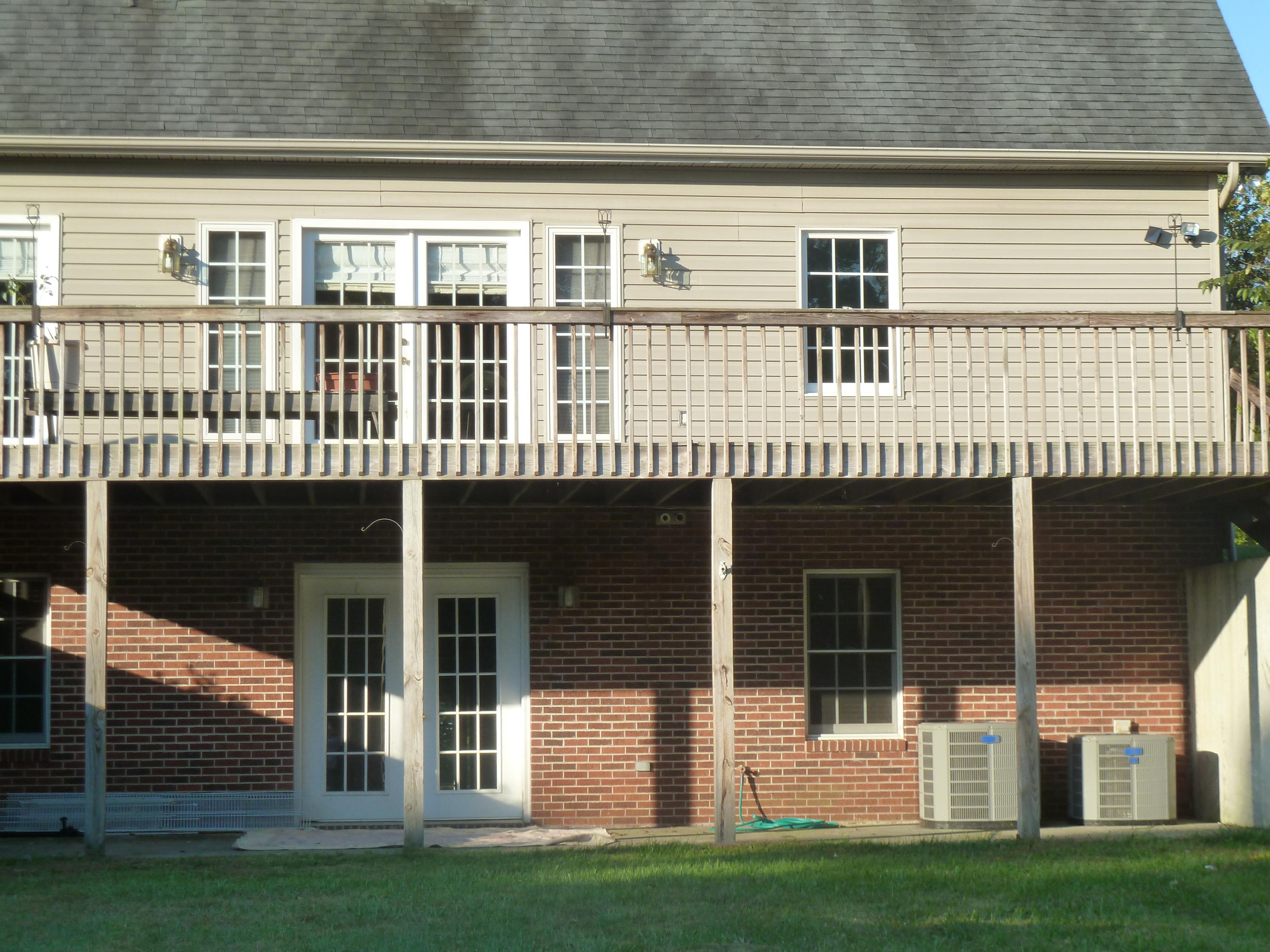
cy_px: 476
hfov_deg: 23.6
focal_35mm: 83
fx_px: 3045
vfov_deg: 17.8
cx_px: 635
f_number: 4.2
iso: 125
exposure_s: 1/250
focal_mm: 13.7
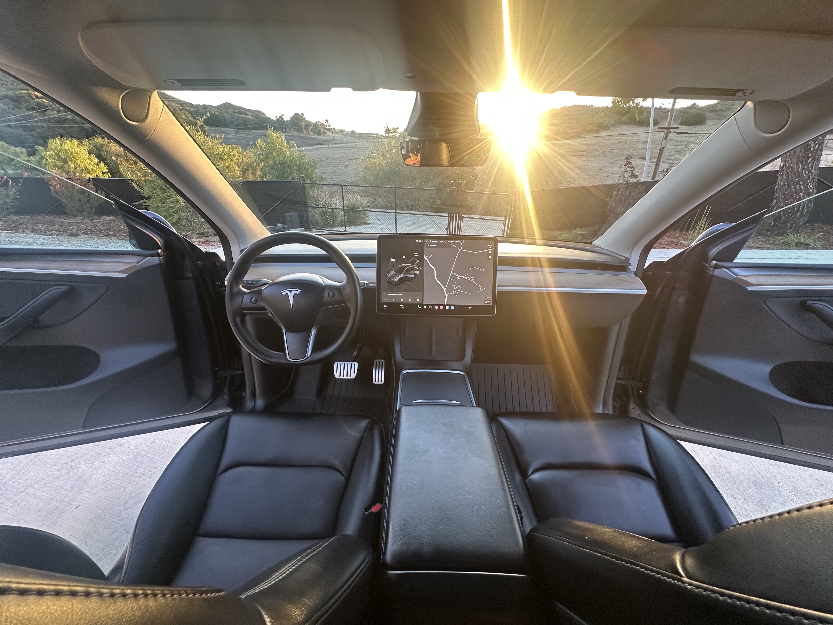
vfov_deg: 85.7
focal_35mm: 14
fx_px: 337
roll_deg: -1.5
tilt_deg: -27.4
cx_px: 416
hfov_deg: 102.1
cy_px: 312
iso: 160
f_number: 2.2
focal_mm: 2.22
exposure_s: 1/99
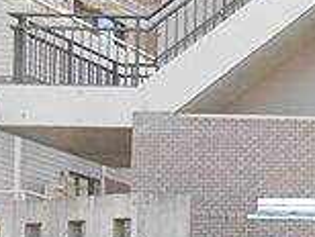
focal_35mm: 170
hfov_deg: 10.9
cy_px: 364
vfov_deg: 8.5
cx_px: 560
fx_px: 1549
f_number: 3.9
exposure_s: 1/80
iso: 80
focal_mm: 7.2
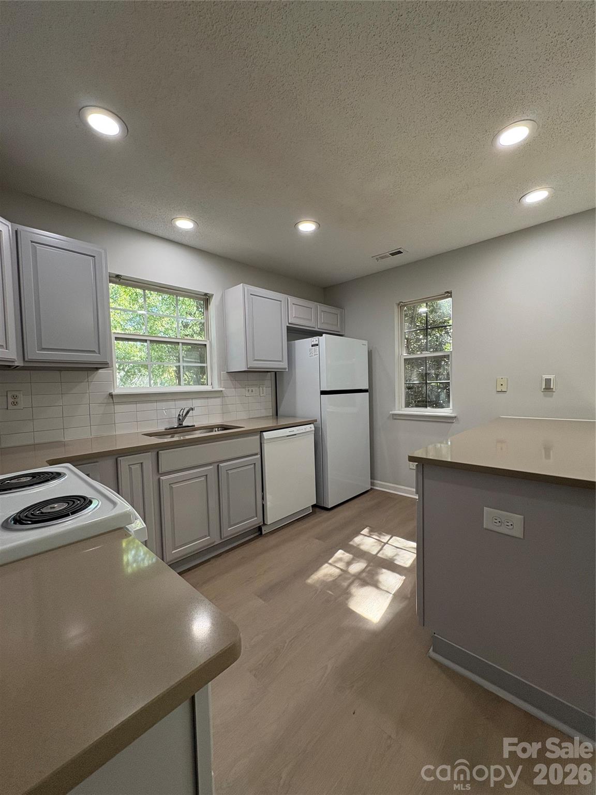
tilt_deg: -2.3
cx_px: 298
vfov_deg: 102.1
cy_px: 398
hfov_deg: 85.7
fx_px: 321
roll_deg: +1.3
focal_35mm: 14
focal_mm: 2.22
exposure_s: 1/99
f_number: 2.2
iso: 160
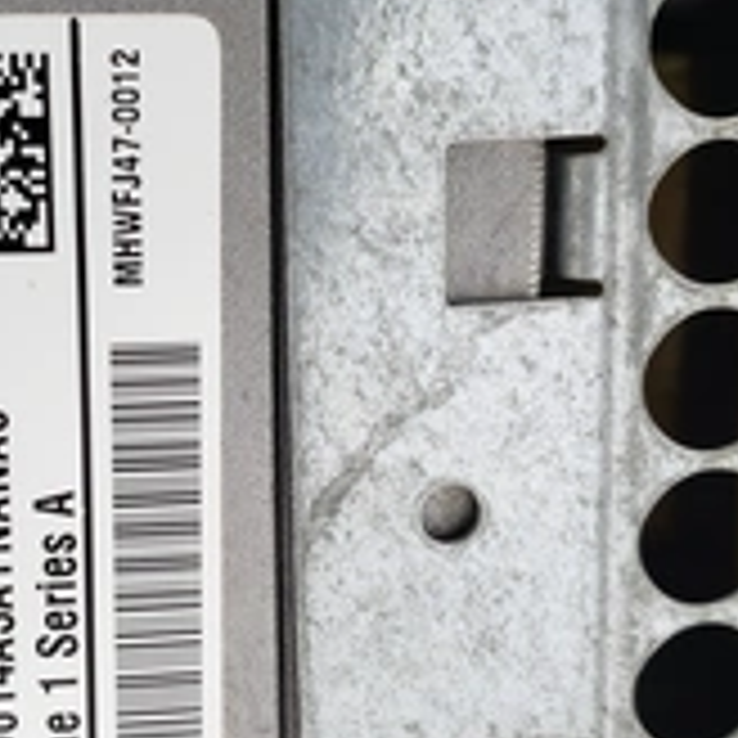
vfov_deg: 30.6
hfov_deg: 30.1
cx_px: 198
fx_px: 1351
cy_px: 369
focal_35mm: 56
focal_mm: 4.3
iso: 80
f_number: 2.4
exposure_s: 1/120
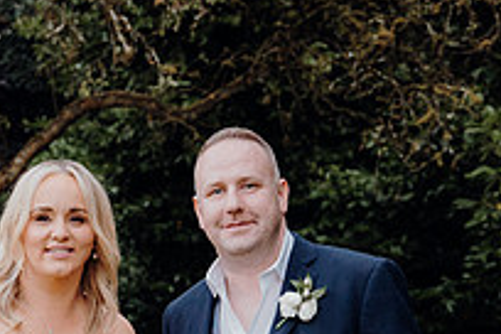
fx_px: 1545
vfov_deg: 12.1
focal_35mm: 111
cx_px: 138
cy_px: 402
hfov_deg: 18.3
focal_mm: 39
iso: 2500
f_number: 3.5
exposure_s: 1/160
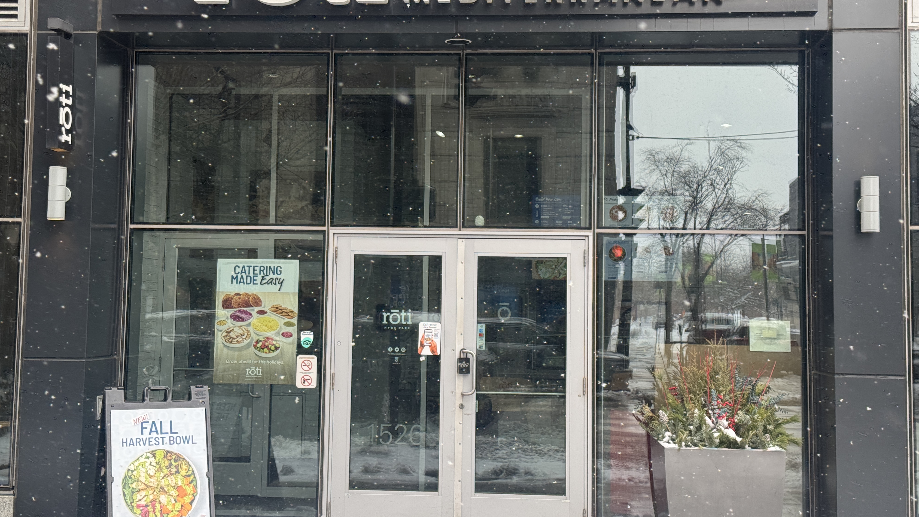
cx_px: 456
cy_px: 211
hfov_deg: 39.2
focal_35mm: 53
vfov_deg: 22.6
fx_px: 1292
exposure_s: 1/461
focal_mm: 6.76
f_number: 1.78
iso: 64
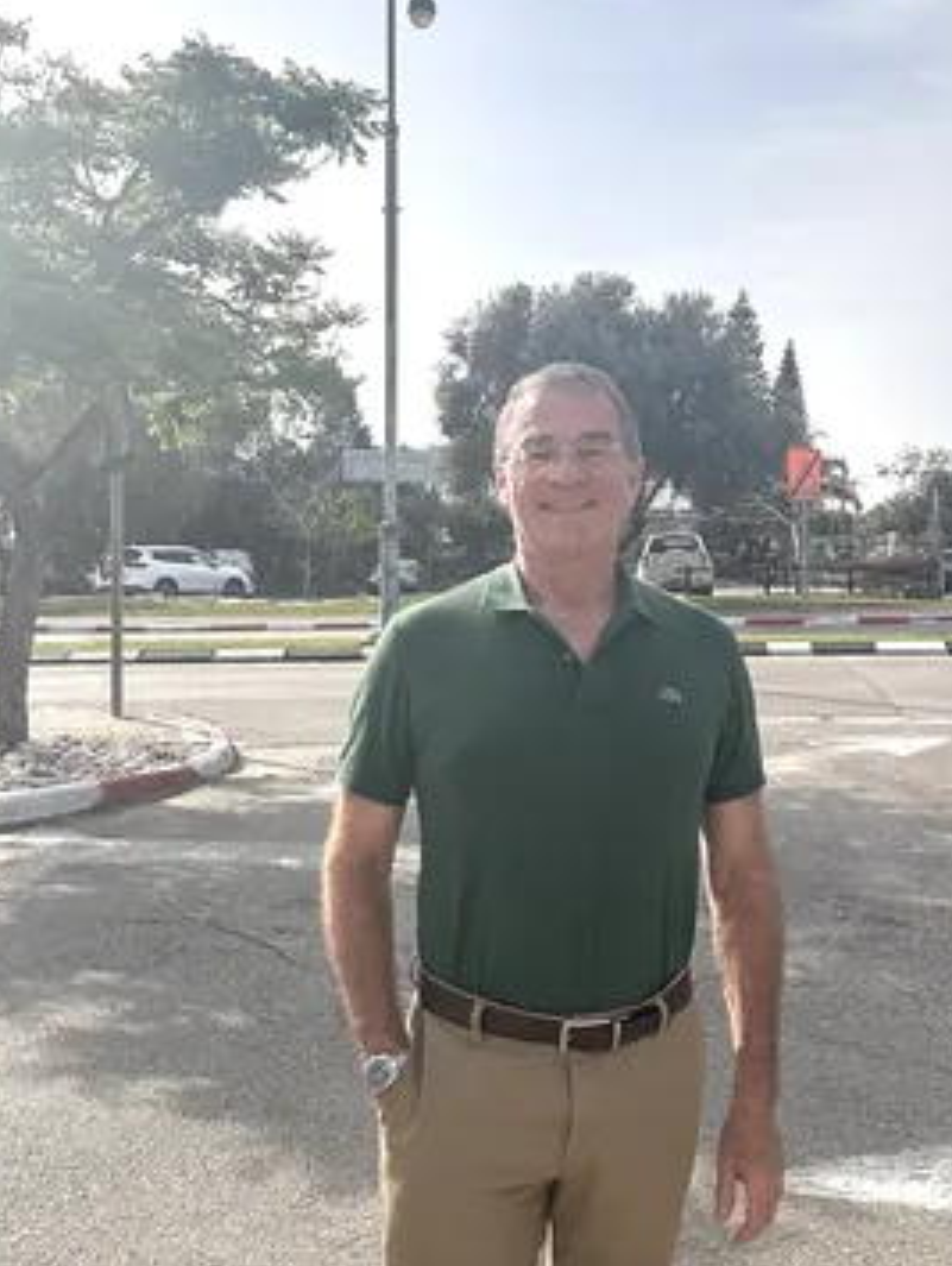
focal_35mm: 38
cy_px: 531
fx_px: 1391
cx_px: 556
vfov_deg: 48.7
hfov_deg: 37.7
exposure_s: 1/1996
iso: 25
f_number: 1.9
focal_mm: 2.69
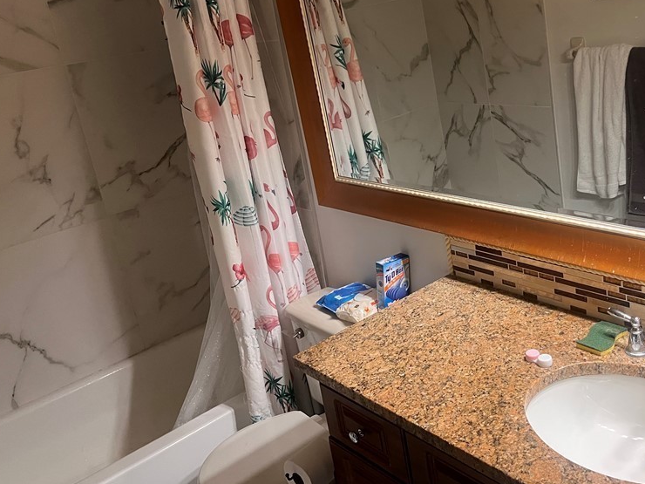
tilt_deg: -15.9
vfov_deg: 39.4
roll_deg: +7.9
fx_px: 671
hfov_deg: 50.6
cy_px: 184
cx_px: 419
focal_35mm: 36
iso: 250
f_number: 1.6
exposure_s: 1/60
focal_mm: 5.1
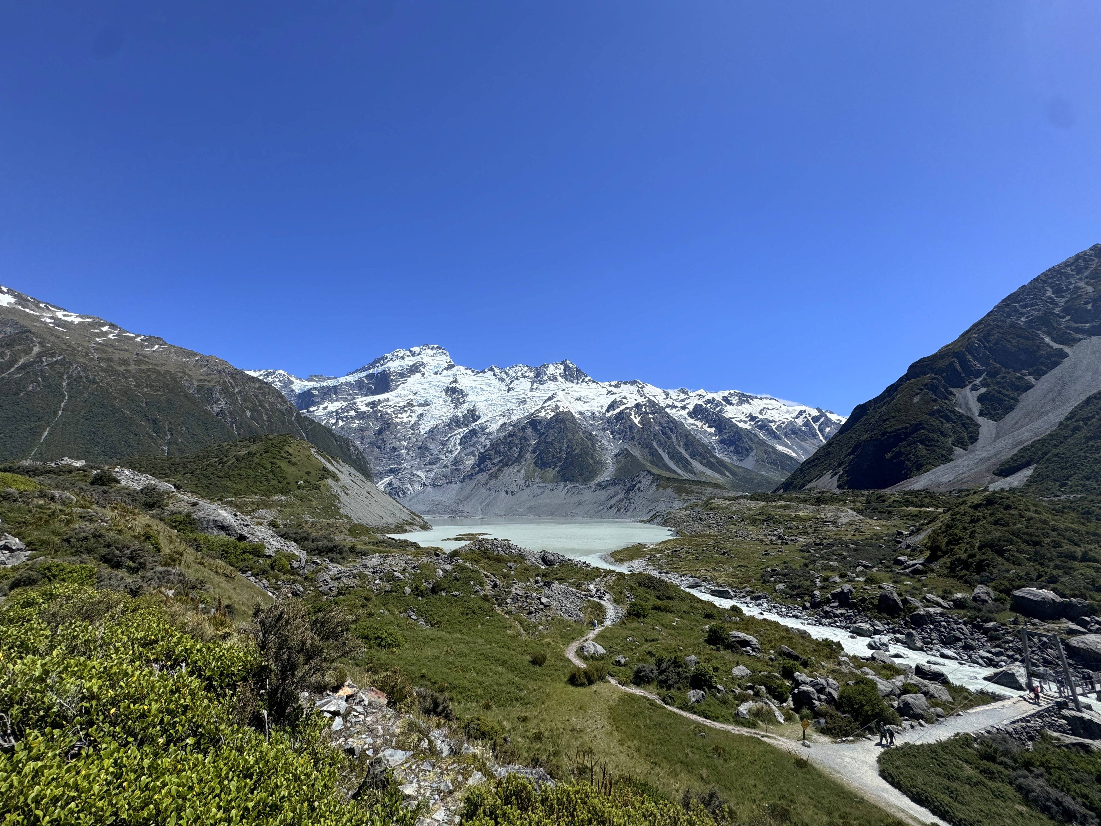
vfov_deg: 85.7
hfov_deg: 102.1
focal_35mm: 14
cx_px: 550
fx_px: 445
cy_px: 413
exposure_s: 1/3106
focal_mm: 2.22
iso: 50
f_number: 2.2
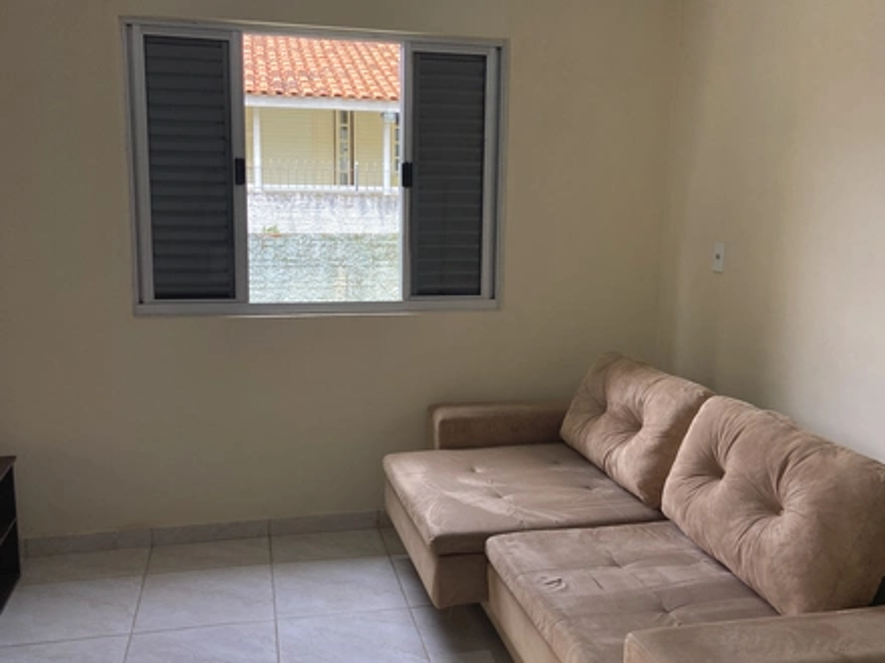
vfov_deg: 53.1
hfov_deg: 67.3
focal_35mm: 26
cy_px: 332
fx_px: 665
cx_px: 442
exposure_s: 1/291
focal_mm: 4.25
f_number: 1.8
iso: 32
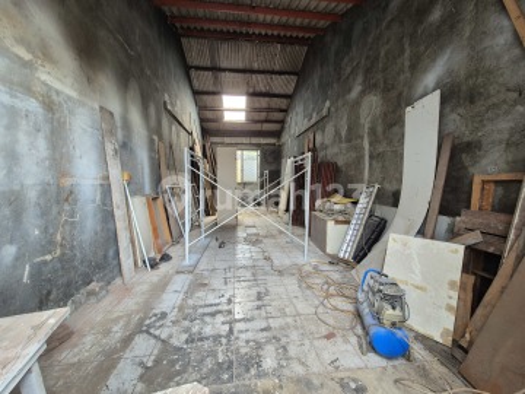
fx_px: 197
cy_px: 197
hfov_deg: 106.2
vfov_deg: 89.9
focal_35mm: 13
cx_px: 262
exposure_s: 1/50
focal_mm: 2.2
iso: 125
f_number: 2.2
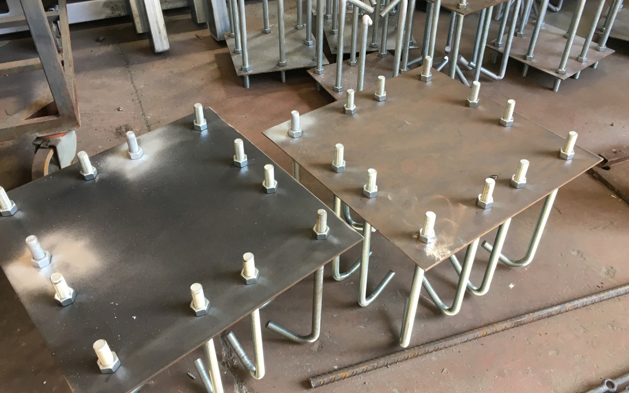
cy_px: 199
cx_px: 316
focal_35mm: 33
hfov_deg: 58.1
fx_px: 566
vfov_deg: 38.3
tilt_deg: -41.5
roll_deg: +1.4
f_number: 2.2
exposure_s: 1/33
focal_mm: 4.15
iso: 32
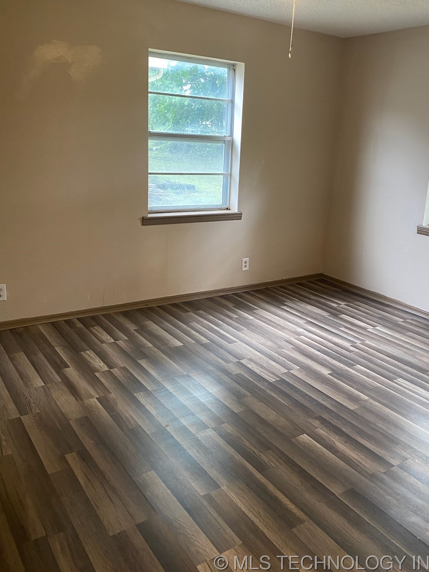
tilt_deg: -13.4
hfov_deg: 46.6
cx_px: 247
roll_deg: -2.8
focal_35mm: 30
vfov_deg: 59.8
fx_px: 496
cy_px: 252
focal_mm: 4.25
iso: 200
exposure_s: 1/60
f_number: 1.8
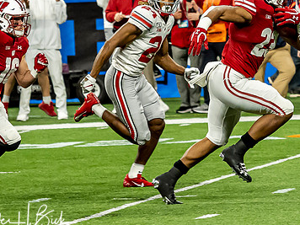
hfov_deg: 3.6
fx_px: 4715
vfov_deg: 2.7
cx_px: 215
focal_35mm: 544
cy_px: 73
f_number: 2.8
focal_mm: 85
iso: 1250
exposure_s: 1/1000
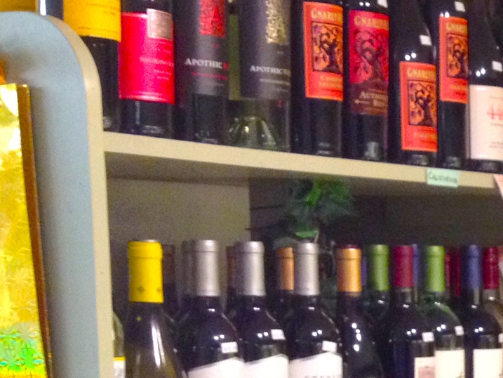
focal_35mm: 122
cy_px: 435
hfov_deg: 14.8
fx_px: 1773
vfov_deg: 11.9
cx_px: 791
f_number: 2.4
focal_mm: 4.28
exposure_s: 1/20
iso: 250
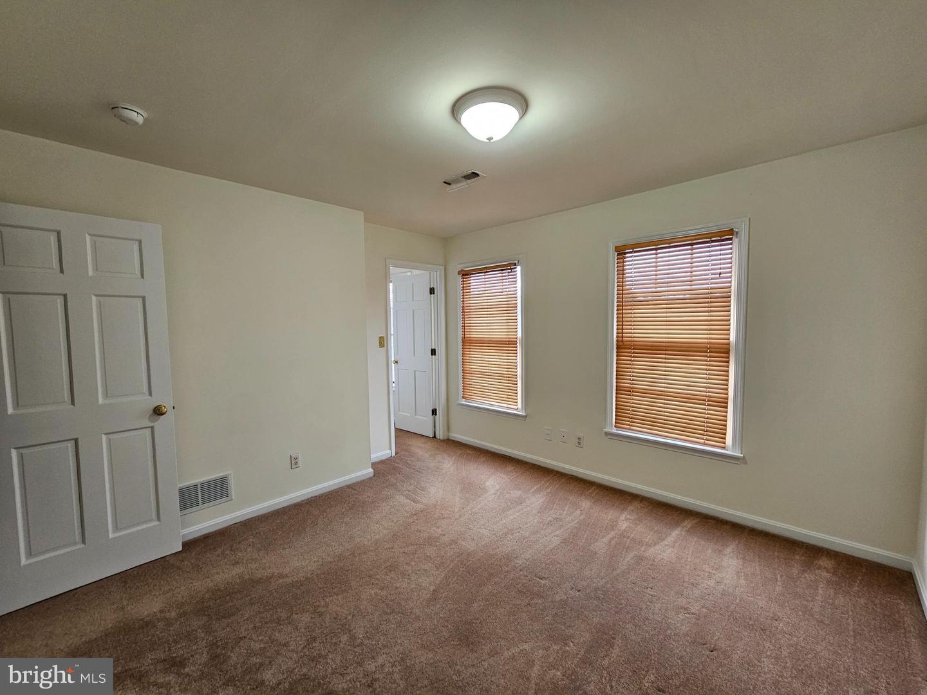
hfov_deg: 106.2
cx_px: 464
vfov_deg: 89.9
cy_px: 348
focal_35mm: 13
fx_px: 348
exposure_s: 1/60
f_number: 2.2
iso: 160
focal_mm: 2.2
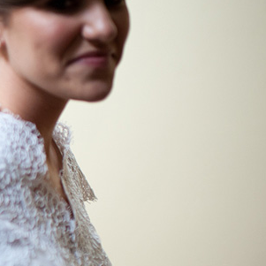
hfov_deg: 17.7
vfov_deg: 19.4
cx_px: -120
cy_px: 183
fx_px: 774
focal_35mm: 89
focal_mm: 35
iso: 800
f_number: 1.4
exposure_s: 1/400
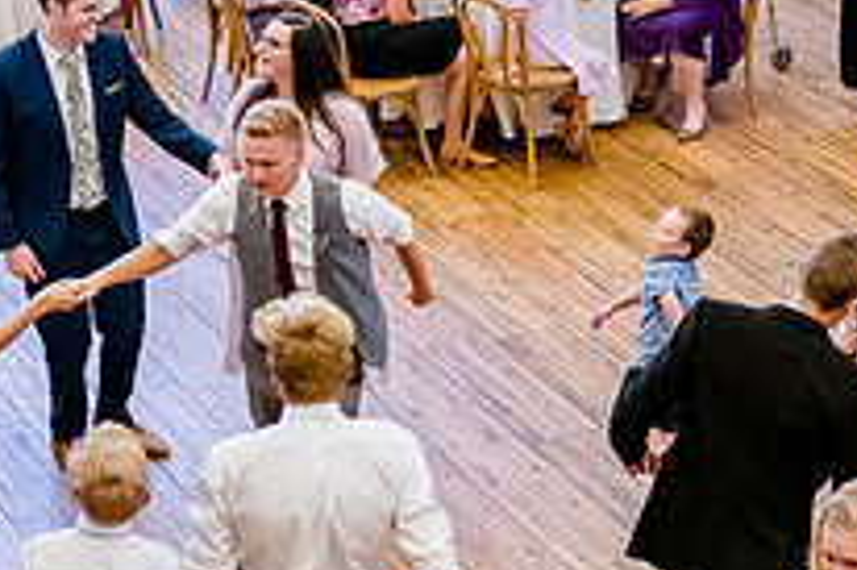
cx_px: 581
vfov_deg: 12.0
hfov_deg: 17.9
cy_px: 300
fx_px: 2712
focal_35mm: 114
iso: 3200
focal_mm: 38
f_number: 3.2
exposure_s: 1/640
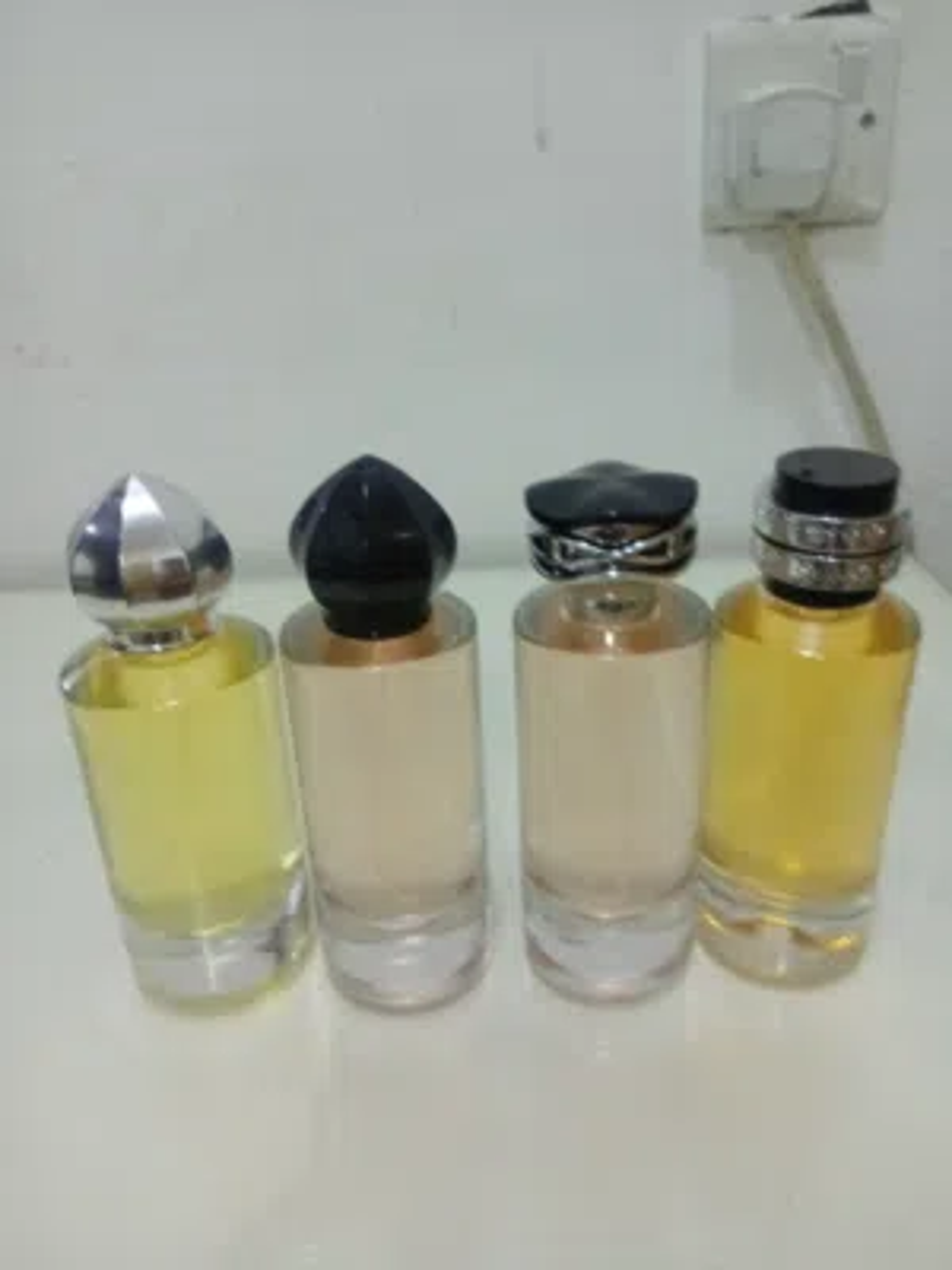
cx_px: 476
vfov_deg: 65.3
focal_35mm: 27
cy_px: 635
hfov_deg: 51.4
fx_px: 990
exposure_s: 1/20
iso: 1273
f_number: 1.8
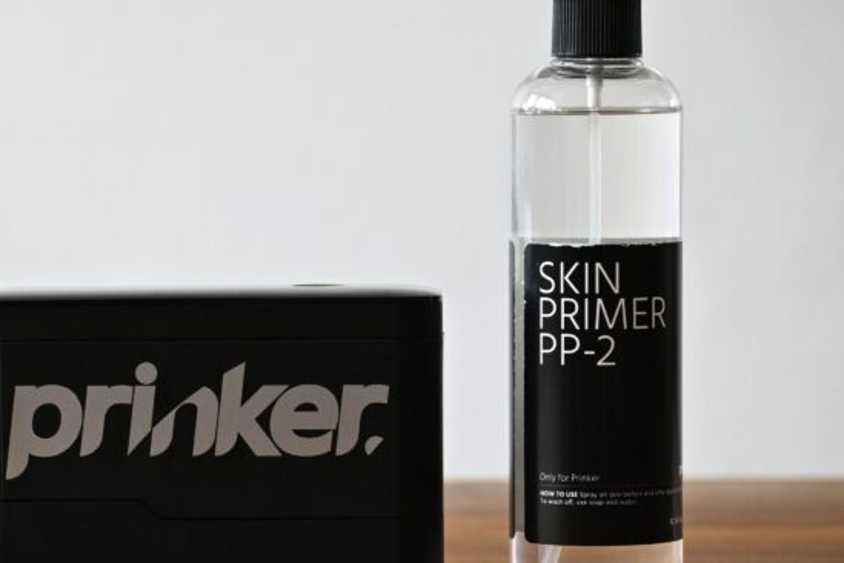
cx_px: 314
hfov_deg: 8.9
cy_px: 274
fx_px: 5415
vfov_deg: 5.9
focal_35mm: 231
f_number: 5
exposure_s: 1/125
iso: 1100
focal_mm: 110
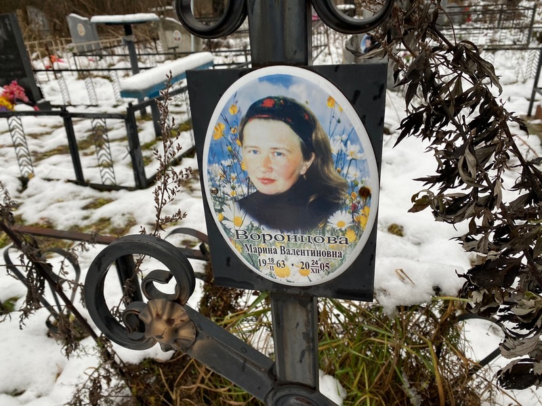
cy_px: 203
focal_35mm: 26
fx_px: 407
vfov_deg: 53.1
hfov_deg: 67.3
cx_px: 271
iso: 32
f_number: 1.8
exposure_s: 1/153
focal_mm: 4.25
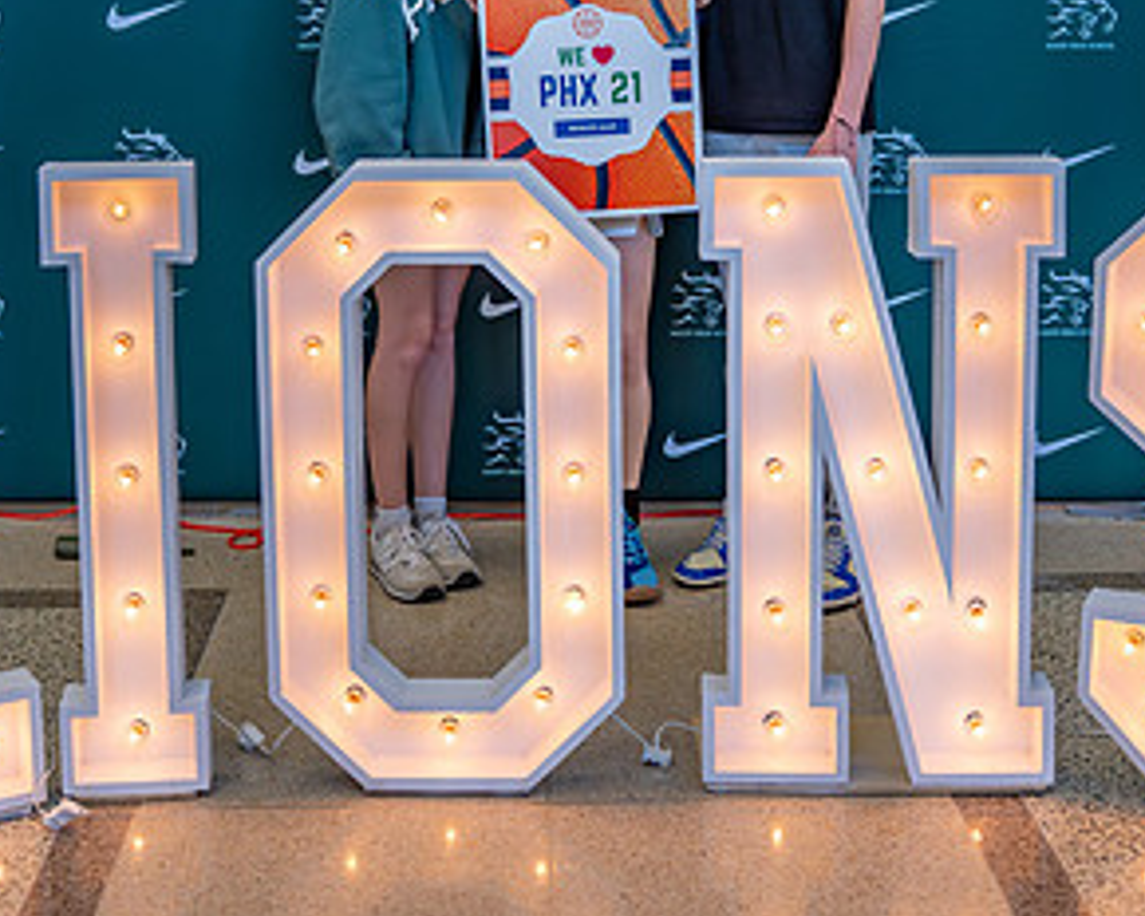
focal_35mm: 57
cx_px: 591
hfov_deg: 33.0
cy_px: 47
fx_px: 1932
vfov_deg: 25.6
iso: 1000
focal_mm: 24
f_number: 2.8
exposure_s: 1/320
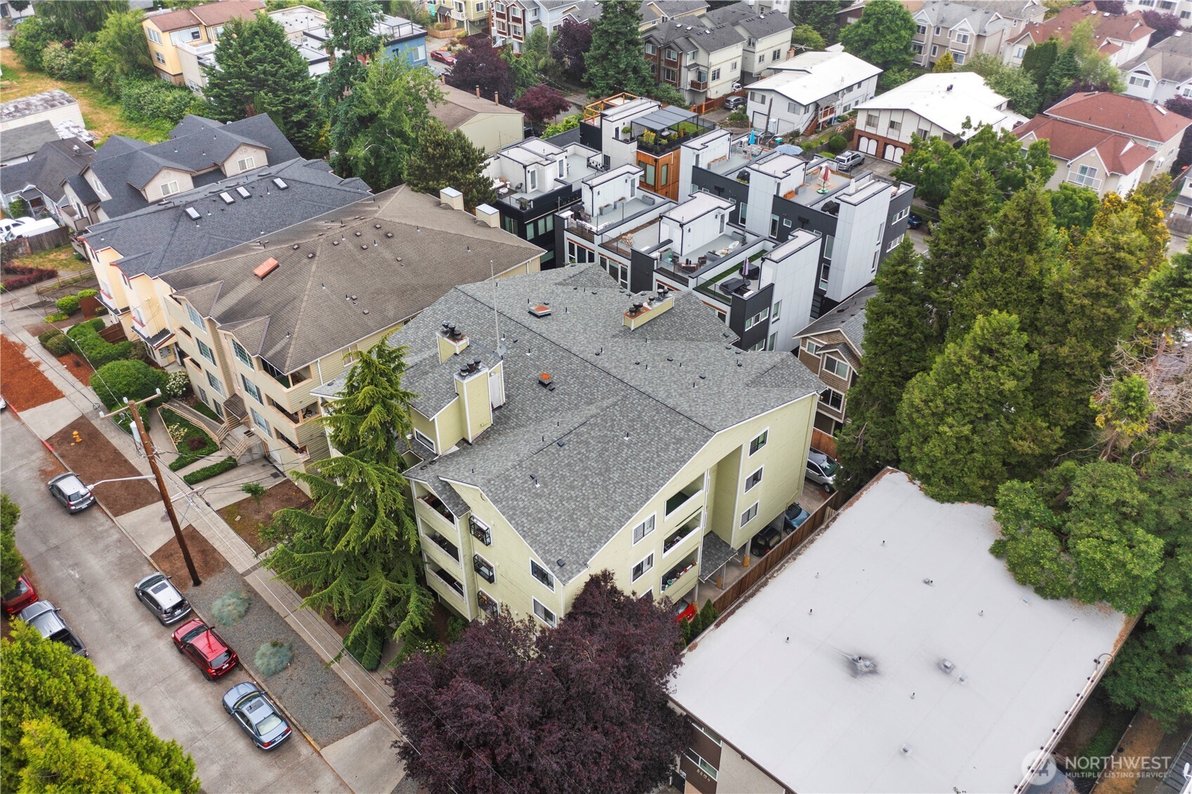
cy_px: 397
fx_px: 927
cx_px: 596
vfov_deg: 46.4
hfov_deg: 65.5
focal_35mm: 28
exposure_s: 1/240
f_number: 2.8
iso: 100
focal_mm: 10.26
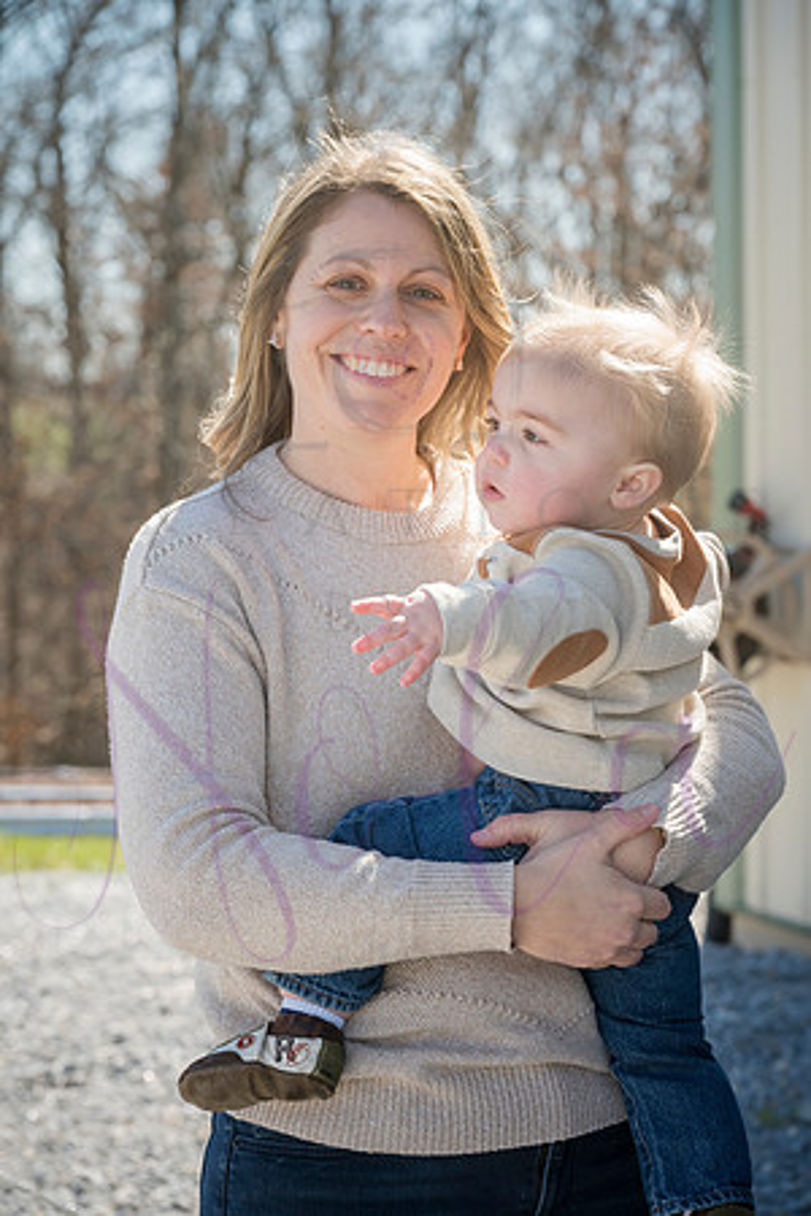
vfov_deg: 20.6
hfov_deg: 13.8
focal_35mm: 99
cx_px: 406
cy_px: 608
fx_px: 3345
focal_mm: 99
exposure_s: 1/640
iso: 400
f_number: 7.1
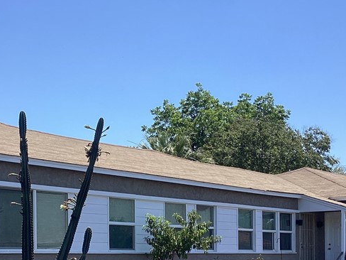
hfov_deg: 29.7
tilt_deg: +1.2
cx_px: 129
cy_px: 249
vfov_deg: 21.9
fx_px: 650
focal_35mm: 65
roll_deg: +1.6
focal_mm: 3.3
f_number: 2.4
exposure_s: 1/1131
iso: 25
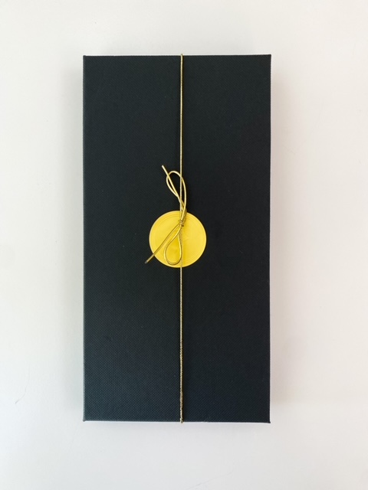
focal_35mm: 26
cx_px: 184
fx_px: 369
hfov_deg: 53.1
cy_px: 245
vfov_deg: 67.3
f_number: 1.8
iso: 125
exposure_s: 1/100
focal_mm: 4.25
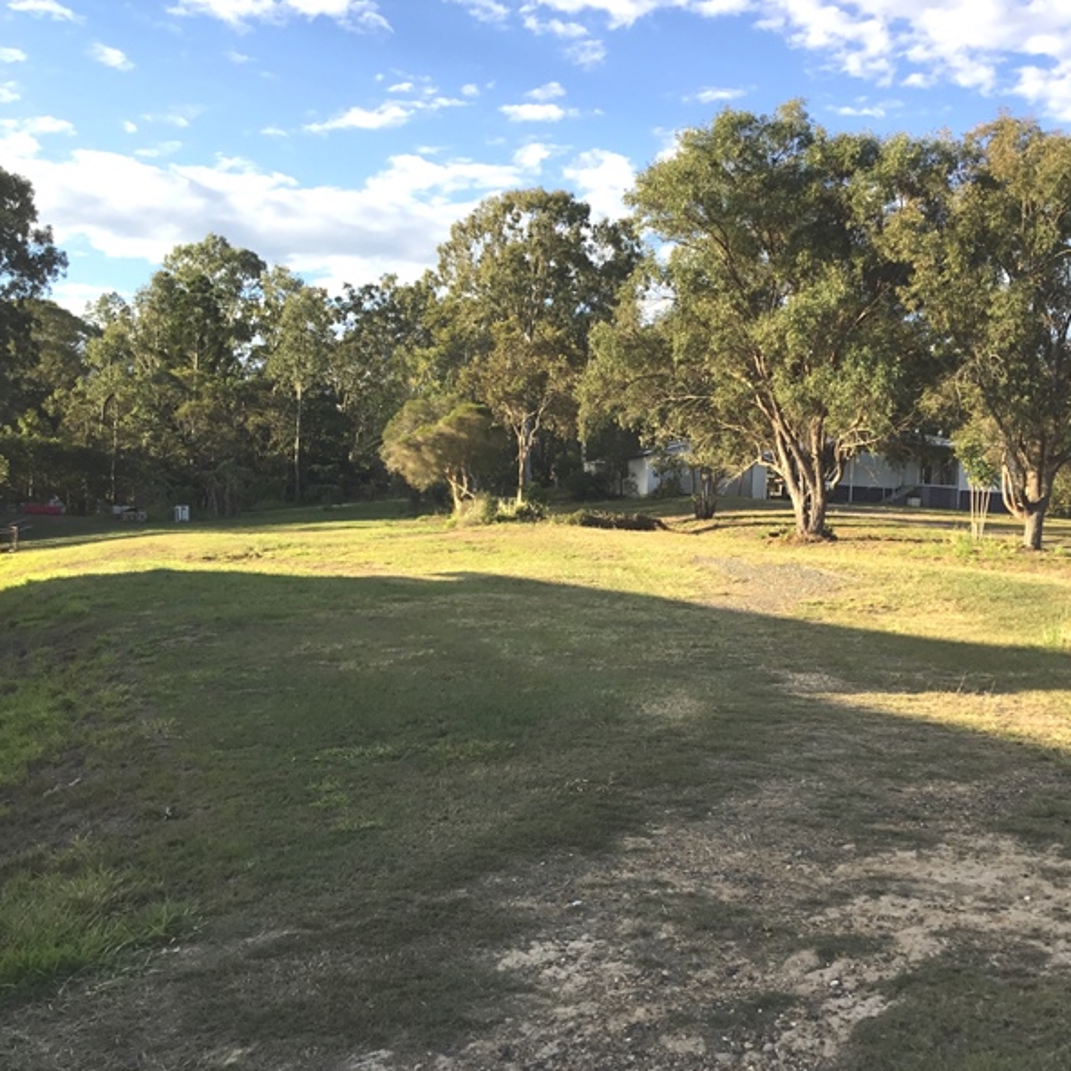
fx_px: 1295
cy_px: 539
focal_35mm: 37
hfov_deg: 44.7
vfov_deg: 44.9
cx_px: 642
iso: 25
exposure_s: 1/403
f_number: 2.4
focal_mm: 3.3
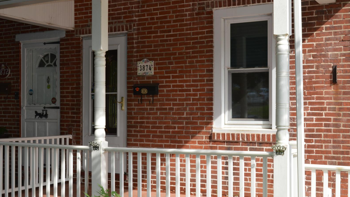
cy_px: 113
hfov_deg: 38.1
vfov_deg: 21.9
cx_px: 177
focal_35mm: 55
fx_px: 507
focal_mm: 27
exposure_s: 1/60
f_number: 8
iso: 100
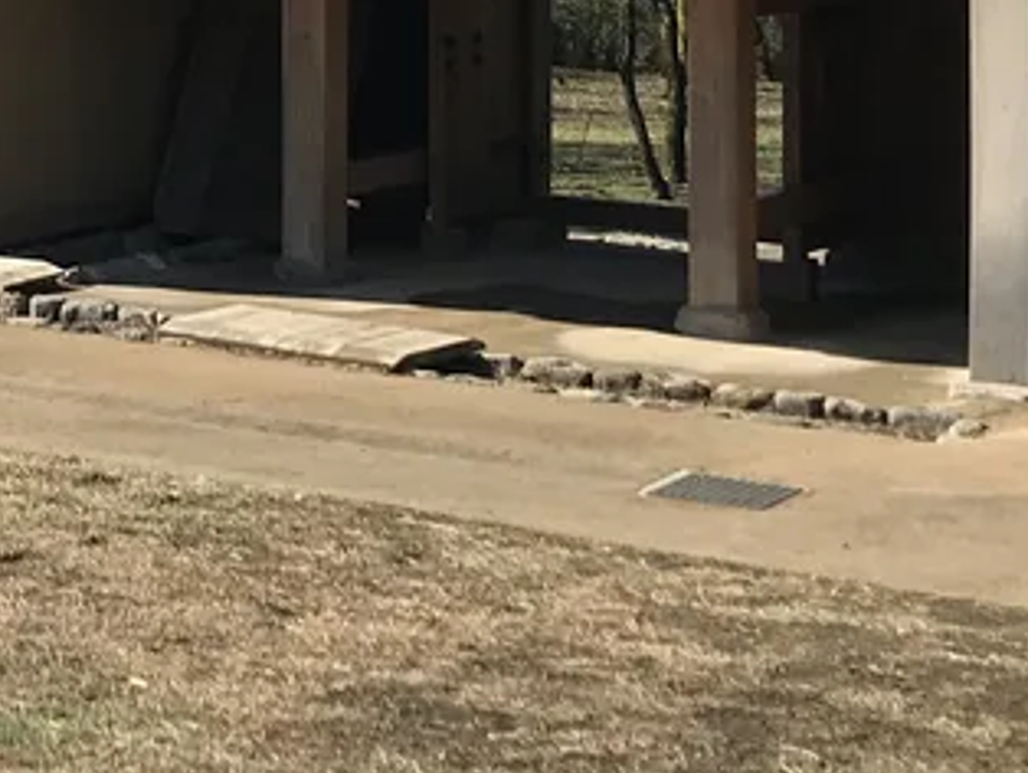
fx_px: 3180
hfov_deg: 17.9
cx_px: -36
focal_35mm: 107
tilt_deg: +2.8
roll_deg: -0.7
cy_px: -308
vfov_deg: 13.2
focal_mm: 3.99
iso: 20
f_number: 1.8
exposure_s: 1/2179
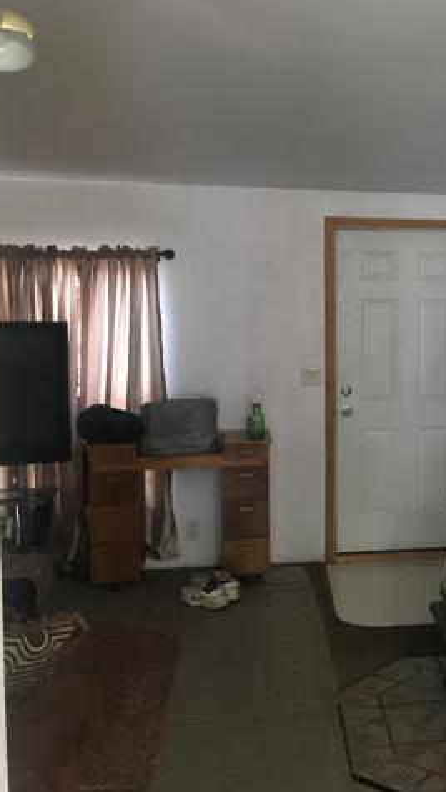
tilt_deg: -3.1
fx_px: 861
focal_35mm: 41
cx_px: 426
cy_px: 394
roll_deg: -0.5
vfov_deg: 49.4
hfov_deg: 27.6
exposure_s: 1/13
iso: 100
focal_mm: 3.99
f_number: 1.8
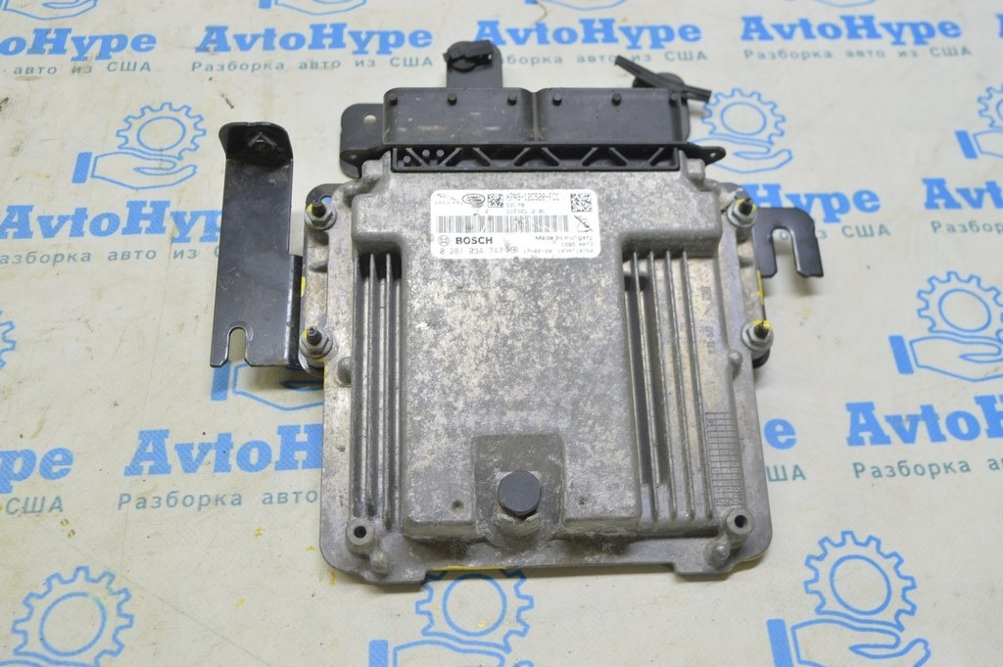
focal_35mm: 36
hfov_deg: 53.2
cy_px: 334
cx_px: 502
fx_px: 1002
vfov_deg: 36.8
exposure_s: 1/20
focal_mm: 24
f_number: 5.6
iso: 400
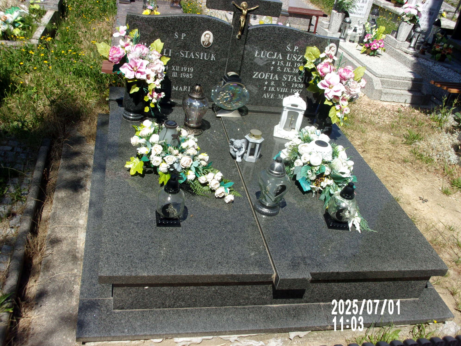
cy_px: 177
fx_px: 493
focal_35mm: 37
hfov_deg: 50.1
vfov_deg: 38.7
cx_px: 229
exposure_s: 1/105
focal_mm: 6.4
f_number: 11.8
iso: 80
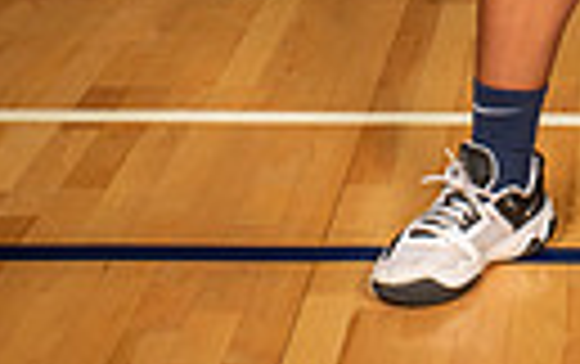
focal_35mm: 142
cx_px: 665
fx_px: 2248
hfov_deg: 14.3
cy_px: -602
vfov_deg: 8.3
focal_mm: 40
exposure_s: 1/320
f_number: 6.3
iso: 640
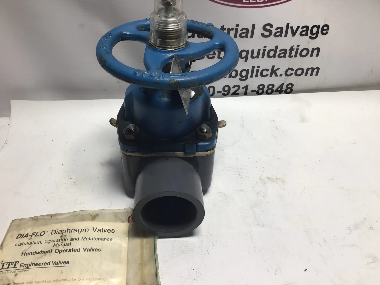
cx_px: 190
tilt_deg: -41.6
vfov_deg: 45.4
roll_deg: -5.0
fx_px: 340
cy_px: 142
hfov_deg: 58.4
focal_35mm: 31
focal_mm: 3.3
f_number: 2.4
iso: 25
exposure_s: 1/120
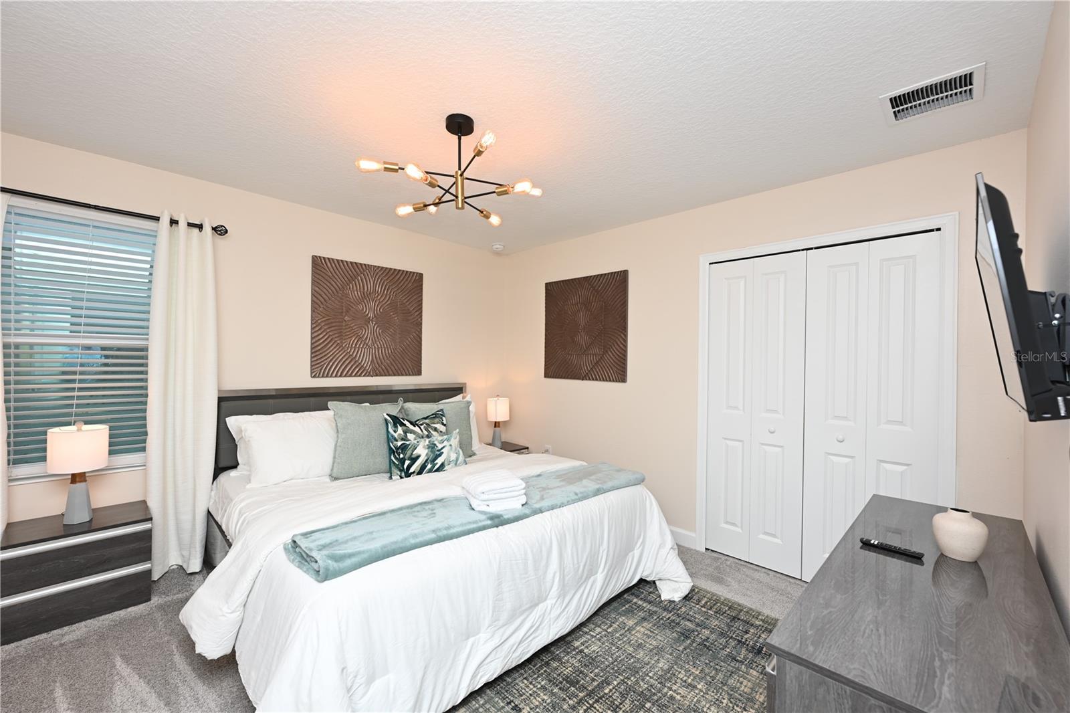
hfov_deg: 104.3
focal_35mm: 14
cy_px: 356
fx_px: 416
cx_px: 535
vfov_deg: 81.2
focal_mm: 14
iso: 160
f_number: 4.5
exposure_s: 1/60
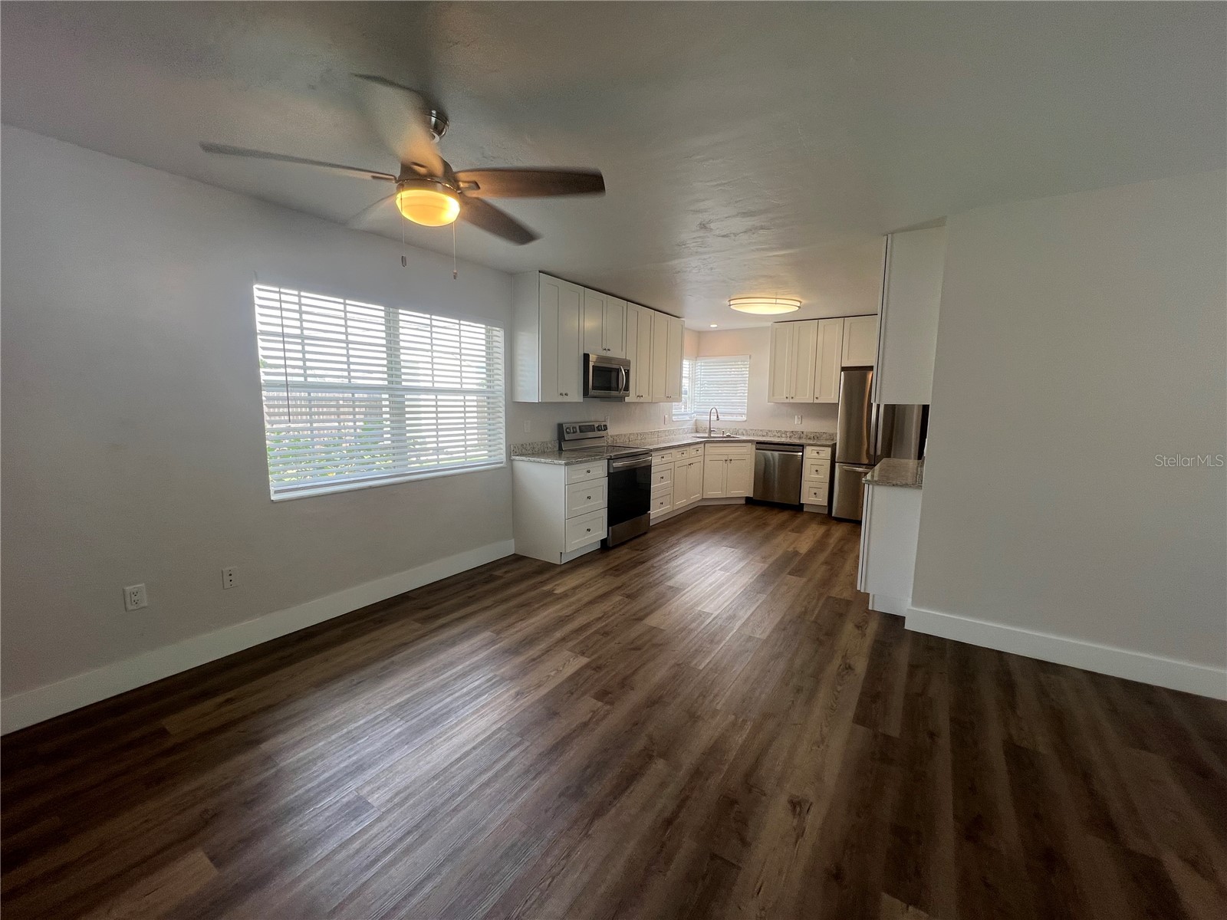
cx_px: 614
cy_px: 460
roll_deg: -0.9
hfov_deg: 106.2
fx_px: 461
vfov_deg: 89.9
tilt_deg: -5.9
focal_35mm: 13
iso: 40
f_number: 1.8
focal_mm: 1.57
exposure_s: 1/120
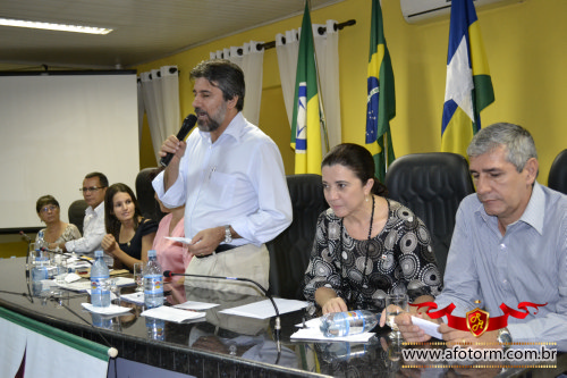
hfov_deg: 45.0
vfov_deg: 30.8
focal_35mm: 44
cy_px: 189
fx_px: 685
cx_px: 284
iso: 2200
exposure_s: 1/60
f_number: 4.5
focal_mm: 29
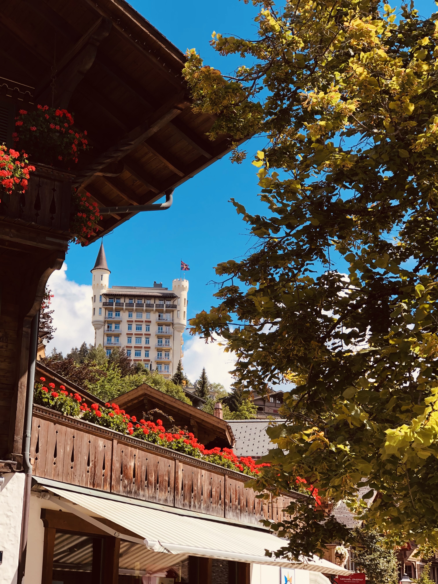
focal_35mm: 57
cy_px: 292
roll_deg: -1.4
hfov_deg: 25.7
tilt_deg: +19.5
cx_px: 219
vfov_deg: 33.8
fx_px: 962
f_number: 2.8
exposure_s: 1/410
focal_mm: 6.6
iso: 20
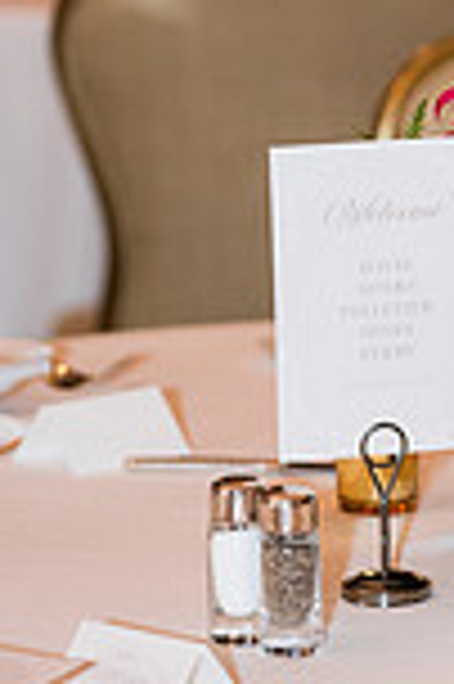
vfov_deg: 6.8
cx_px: 629
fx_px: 5725
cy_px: 256
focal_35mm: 302
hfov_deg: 4.5
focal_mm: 102
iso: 800
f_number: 2.8
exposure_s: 1/125
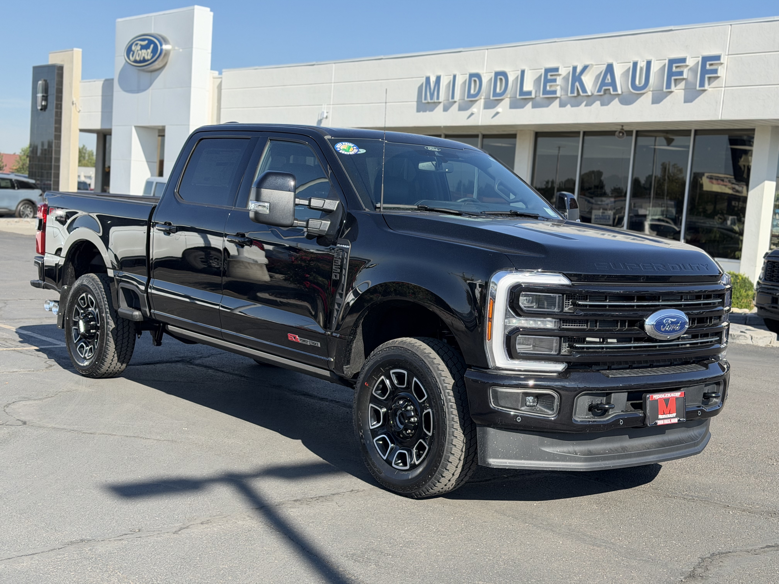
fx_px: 1080
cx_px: 390
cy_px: 292
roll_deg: -3.8
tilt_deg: -5.1
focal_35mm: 48
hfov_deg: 39.7
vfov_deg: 30.3
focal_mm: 6.76
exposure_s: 1/2976
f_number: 1.78
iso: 80
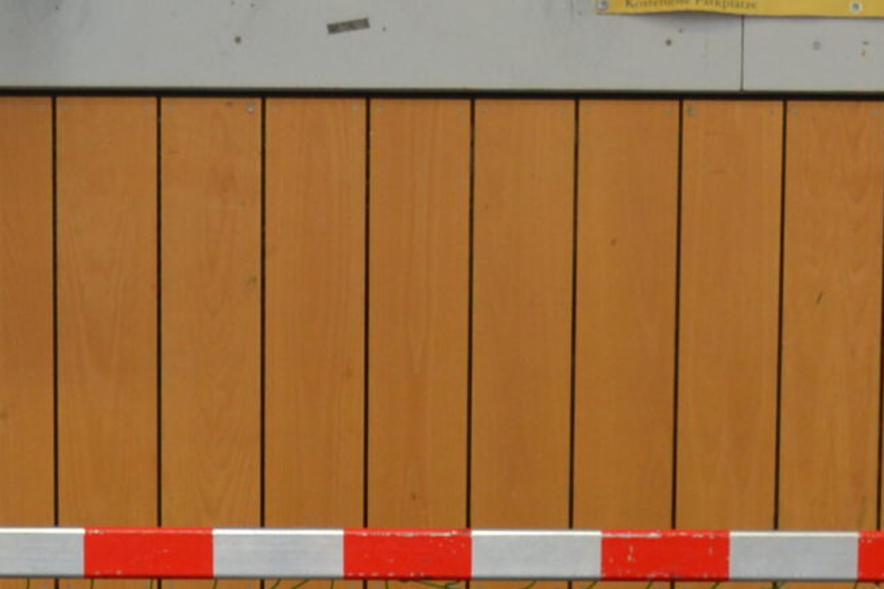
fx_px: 4026
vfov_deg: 8.0
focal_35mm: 164
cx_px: 326
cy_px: 1127
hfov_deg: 12.5
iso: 400
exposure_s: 1/60
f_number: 4.5
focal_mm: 28
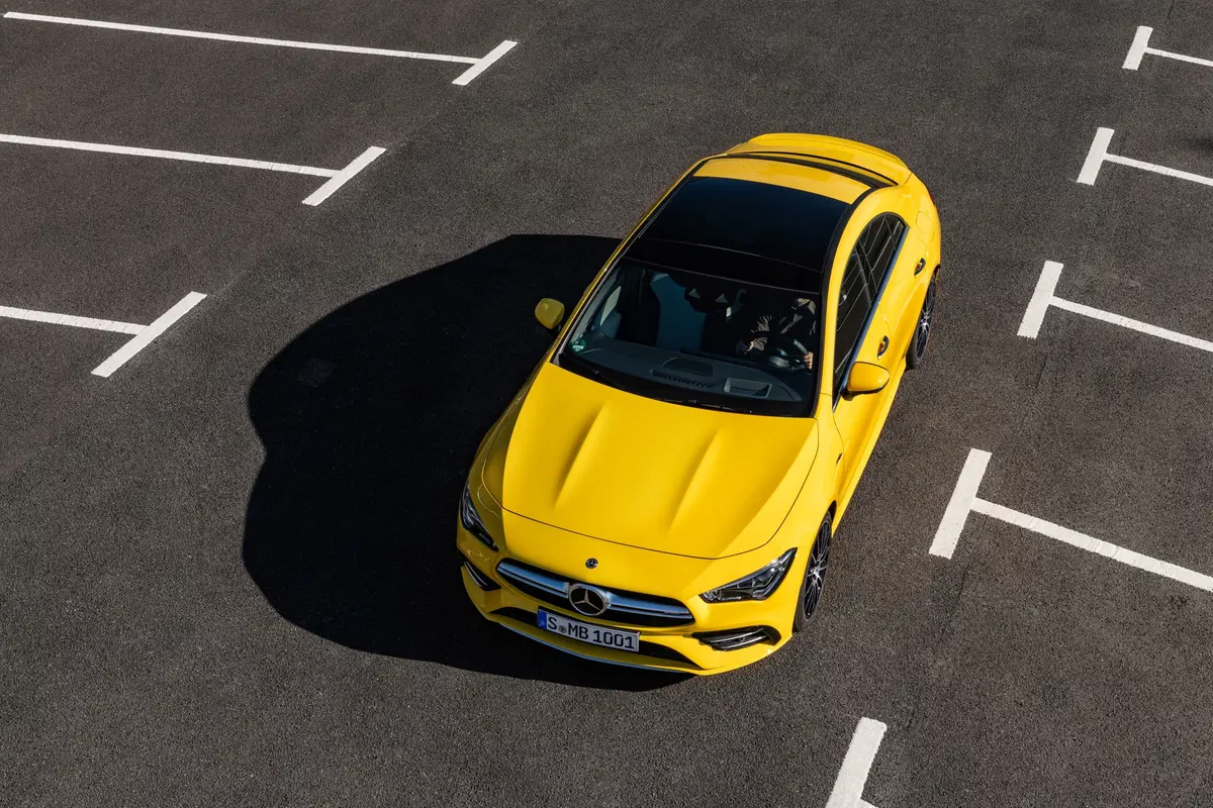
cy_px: 404
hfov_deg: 39.6
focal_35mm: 50
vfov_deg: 27.0
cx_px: 606
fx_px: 1685
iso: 100
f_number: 11
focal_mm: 50
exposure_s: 1/160
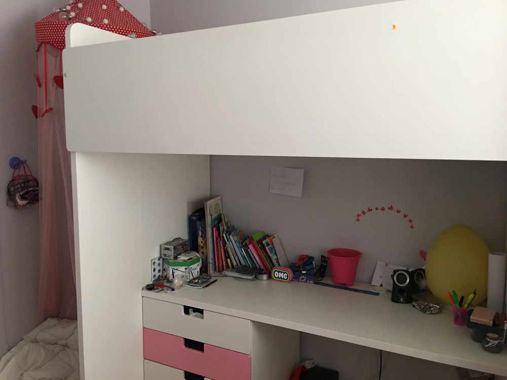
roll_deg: -0.2
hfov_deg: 61.7
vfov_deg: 48.2
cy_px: 190
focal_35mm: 29
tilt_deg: -5.2
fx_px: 425
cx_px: 254
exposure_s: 1/10
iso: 80
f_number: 2.2
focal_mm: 4.15
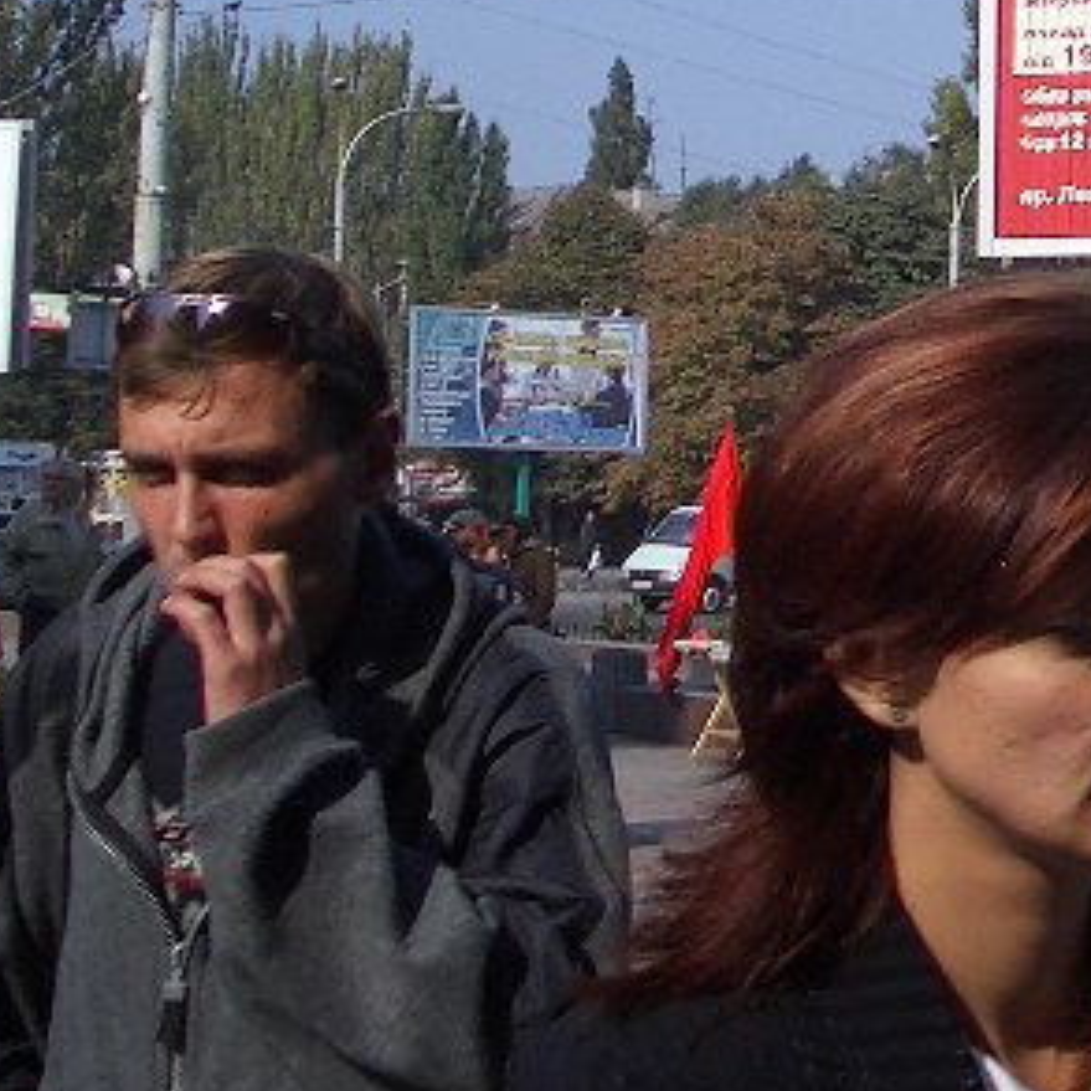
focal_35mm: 108
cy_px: 63
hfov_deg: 15.3
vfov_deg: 15.9
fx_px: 3851
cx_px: 1434
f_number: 4.3
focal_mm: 5.8
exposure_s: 1/640
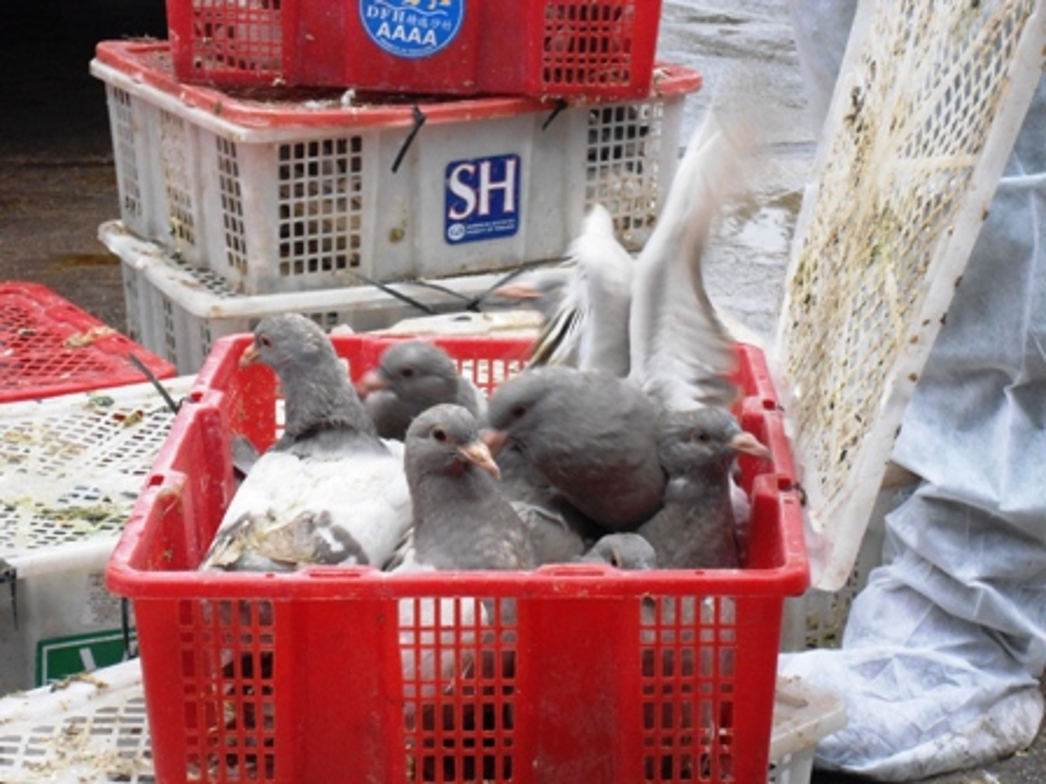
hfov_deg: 18.7
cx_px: 523
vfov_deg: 14.1
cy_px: 392
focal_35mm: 105
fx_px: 3173
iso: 400
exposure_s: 1/100
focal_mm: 18.8
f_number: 5.9
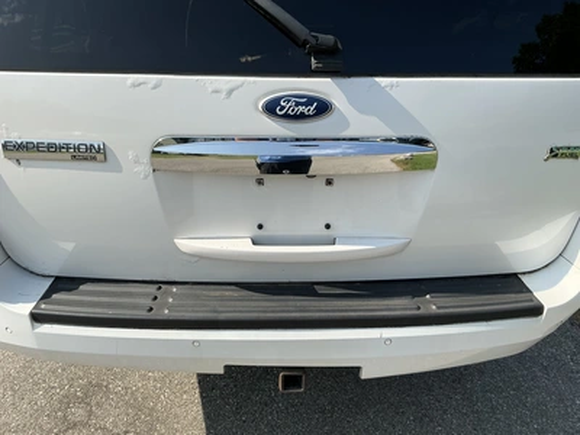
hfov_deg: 63.4
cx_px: 290
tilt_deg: -24.6
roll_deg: -1.5
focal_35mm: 28
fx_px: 469
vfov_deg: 49.7
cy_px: 218
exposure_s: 1/1451
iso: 25
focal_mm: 3
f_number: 1.8
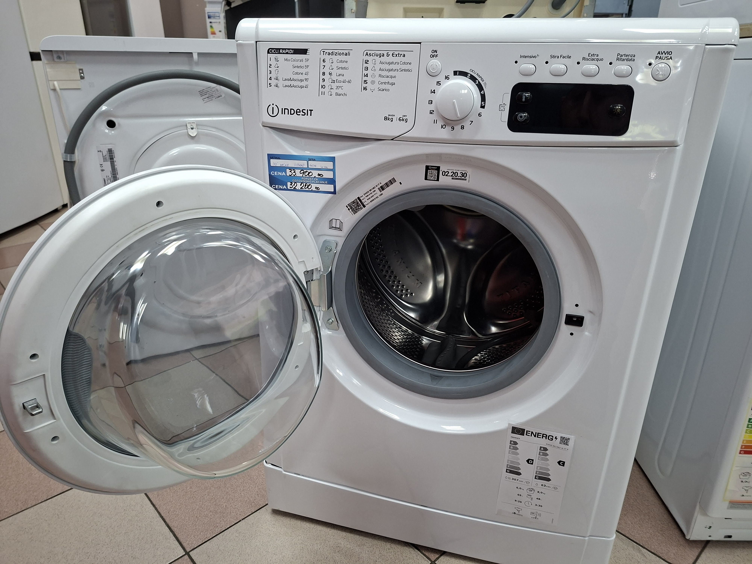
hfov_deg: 73.9
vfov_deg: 58.9
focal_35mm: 23
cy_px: 282
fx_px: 500
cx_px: 376
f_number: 1.8
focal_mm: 5.54
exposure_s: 1/50
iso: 250
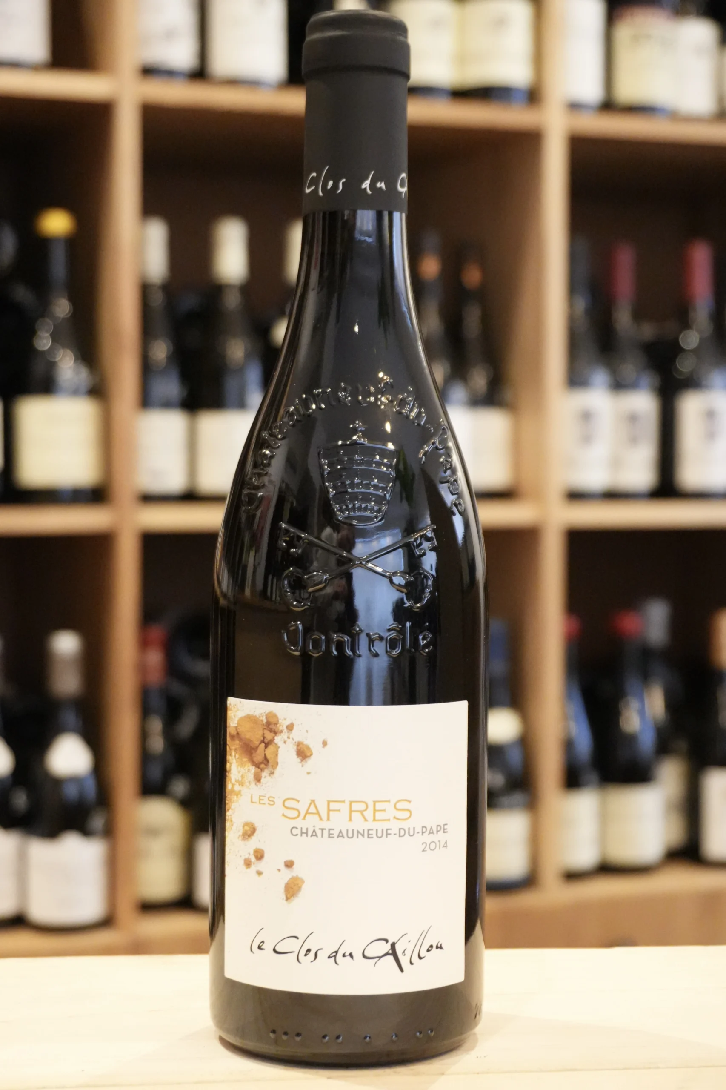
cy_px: 545
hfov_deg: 22.6
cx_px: 363
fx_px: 1815
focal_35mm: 60
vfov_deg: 33.4
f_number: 5.6
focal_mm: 40
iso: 6400
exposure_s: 1/50
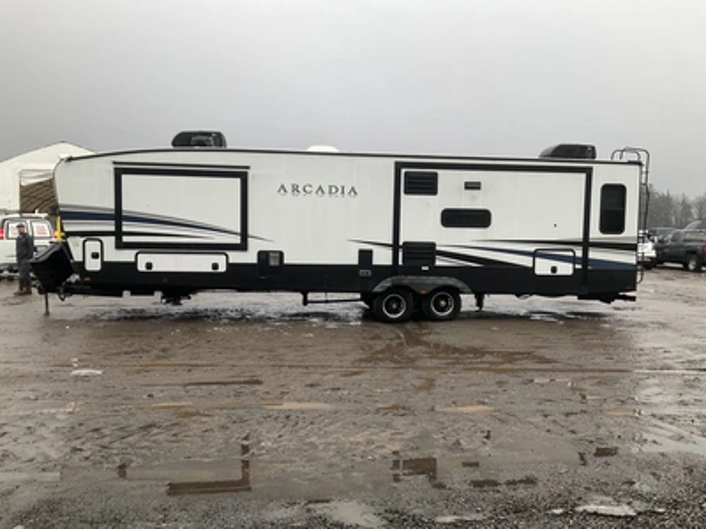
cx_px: 353
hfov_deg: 61.7
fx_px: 591
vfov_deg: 48.2
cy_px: 264
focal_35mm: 29
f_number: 1.8
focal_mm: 3
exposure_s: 1/128
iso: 16
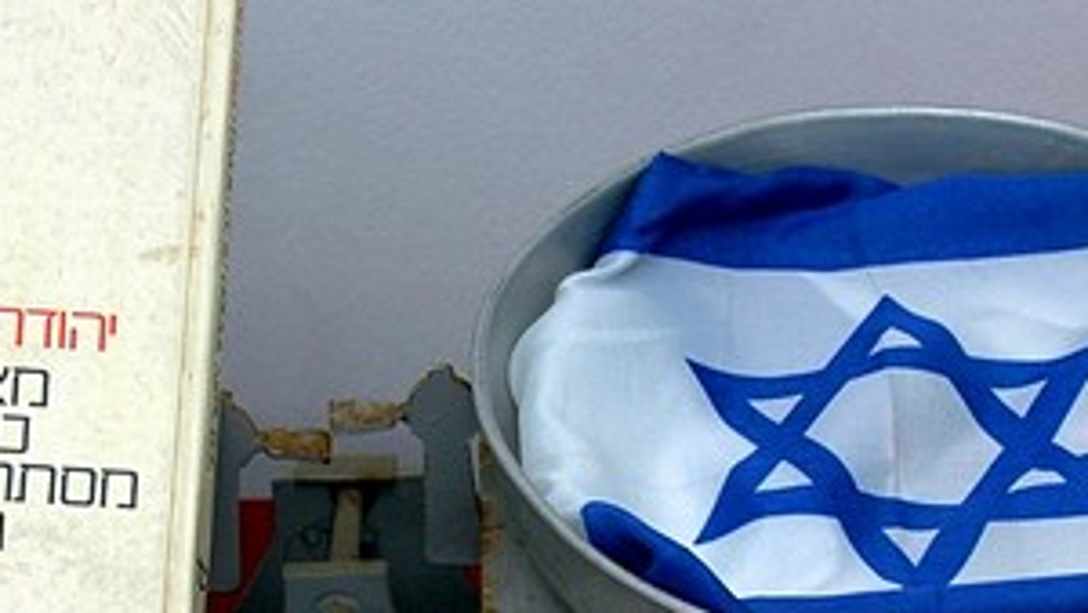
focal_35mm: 134
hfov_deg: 16.0
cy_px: 504
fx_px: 3867
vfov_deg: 9.0
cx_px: 363
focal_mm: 32
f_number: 4.2
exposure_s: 1/60
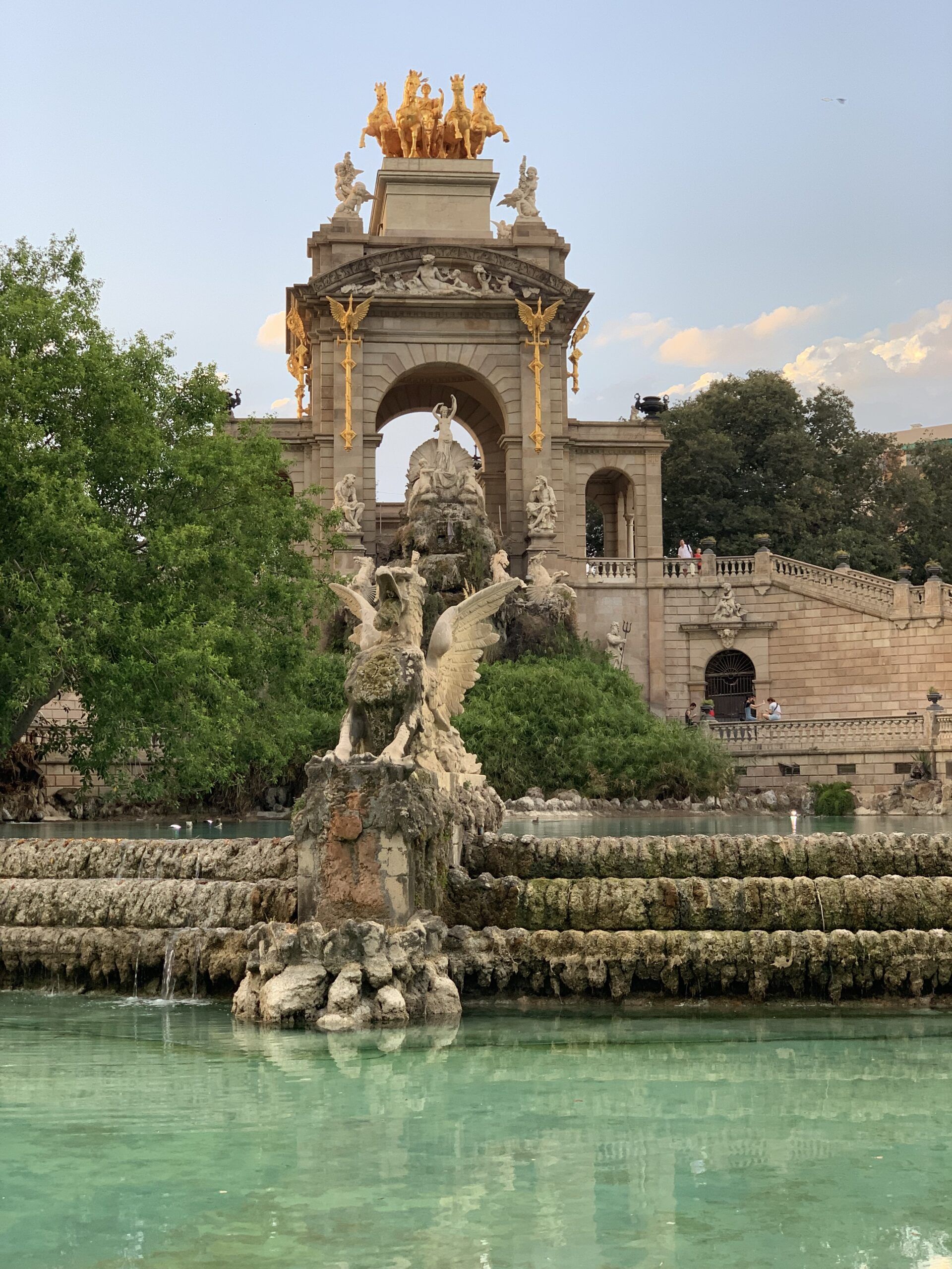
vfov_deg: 36.8
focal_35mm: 52
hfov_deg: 28.0
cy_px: 634
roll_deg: +0.0
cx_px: 476
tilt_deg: +6.6
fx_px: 1907
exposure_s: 1/122
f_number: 2.4
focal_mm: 6
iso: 40
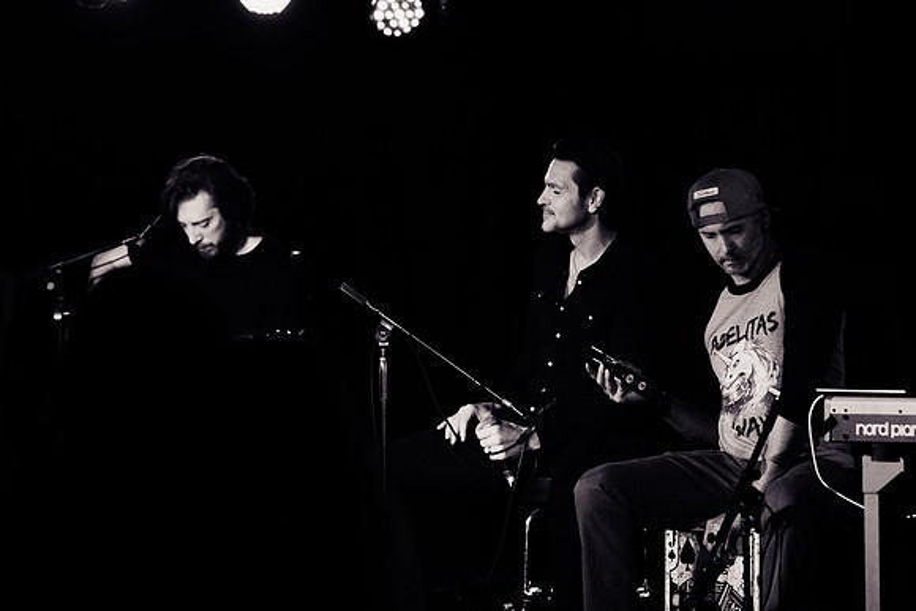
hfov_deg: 15.0
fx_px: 3487
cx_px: 432
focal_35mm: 137
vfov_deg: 10.0
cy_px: 292
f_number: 3.5
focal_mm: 94
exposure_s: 1/640
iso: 2500
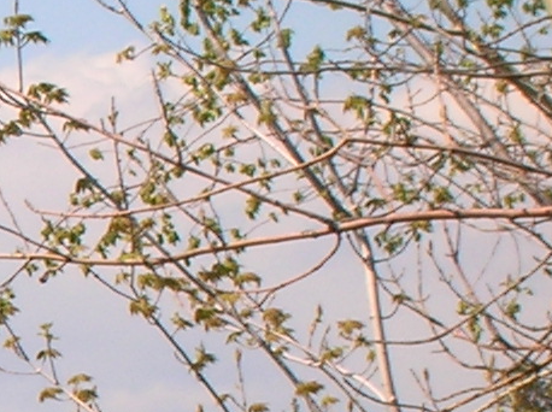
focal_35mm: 510
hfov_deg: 3.8
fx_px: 8120
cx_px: -709
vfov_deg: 2.9
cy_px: 590
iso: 50
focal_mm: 17.1
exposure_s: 1/130
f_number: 8.2
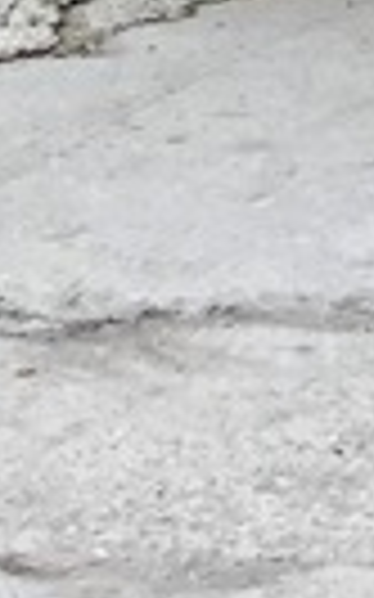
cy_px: -1461
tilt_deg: +4.0
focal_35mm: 285
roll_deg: +0.1
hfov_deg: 4.0
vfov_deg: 6.4
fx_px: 4653
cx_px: 1933
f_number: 1.8
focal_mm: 4
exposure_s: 1/149
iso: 20
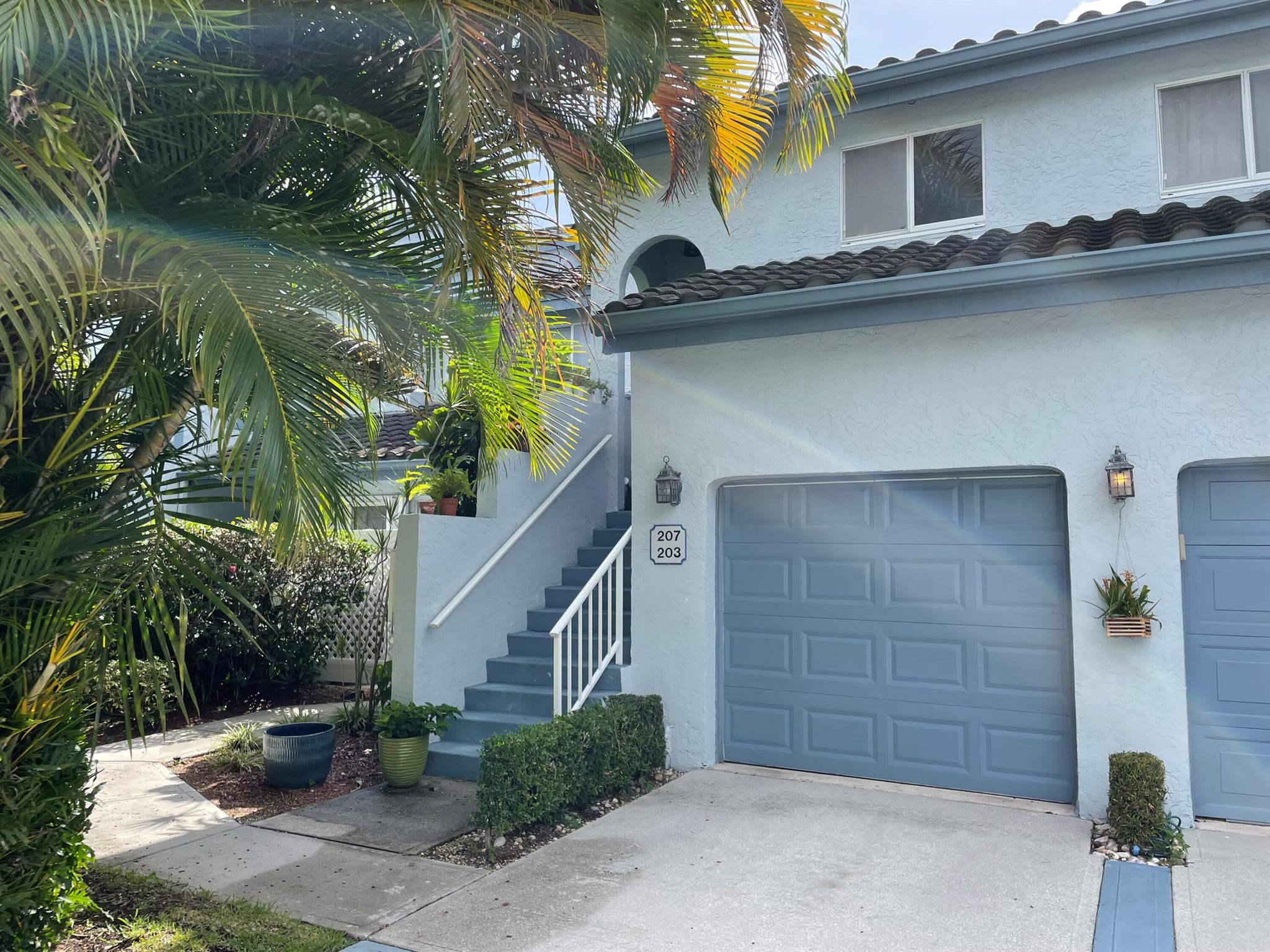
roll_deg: -0.7
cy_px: 476
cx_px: 635
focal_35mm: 26
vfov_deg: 53.1
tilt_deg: +4.1
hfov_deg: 67.3
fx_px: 954
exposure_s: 1/1233
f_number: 1.6
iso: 32
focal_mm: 4.2
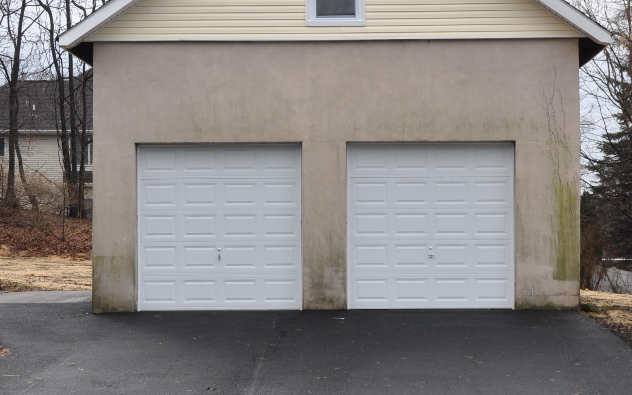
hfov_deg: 24.6
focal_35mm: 84
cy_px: 161
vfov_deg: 15.5
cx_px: 353
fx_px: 1447
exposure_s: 1/200
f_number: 8
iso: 200
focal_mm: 28
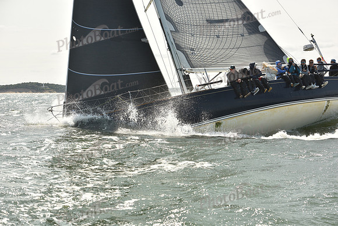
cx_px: 169
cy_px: 113
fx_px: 657
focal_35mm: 70
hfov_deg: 28.8
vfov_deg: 19.5
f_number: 8
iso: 250
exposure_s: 1/800
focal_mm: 70
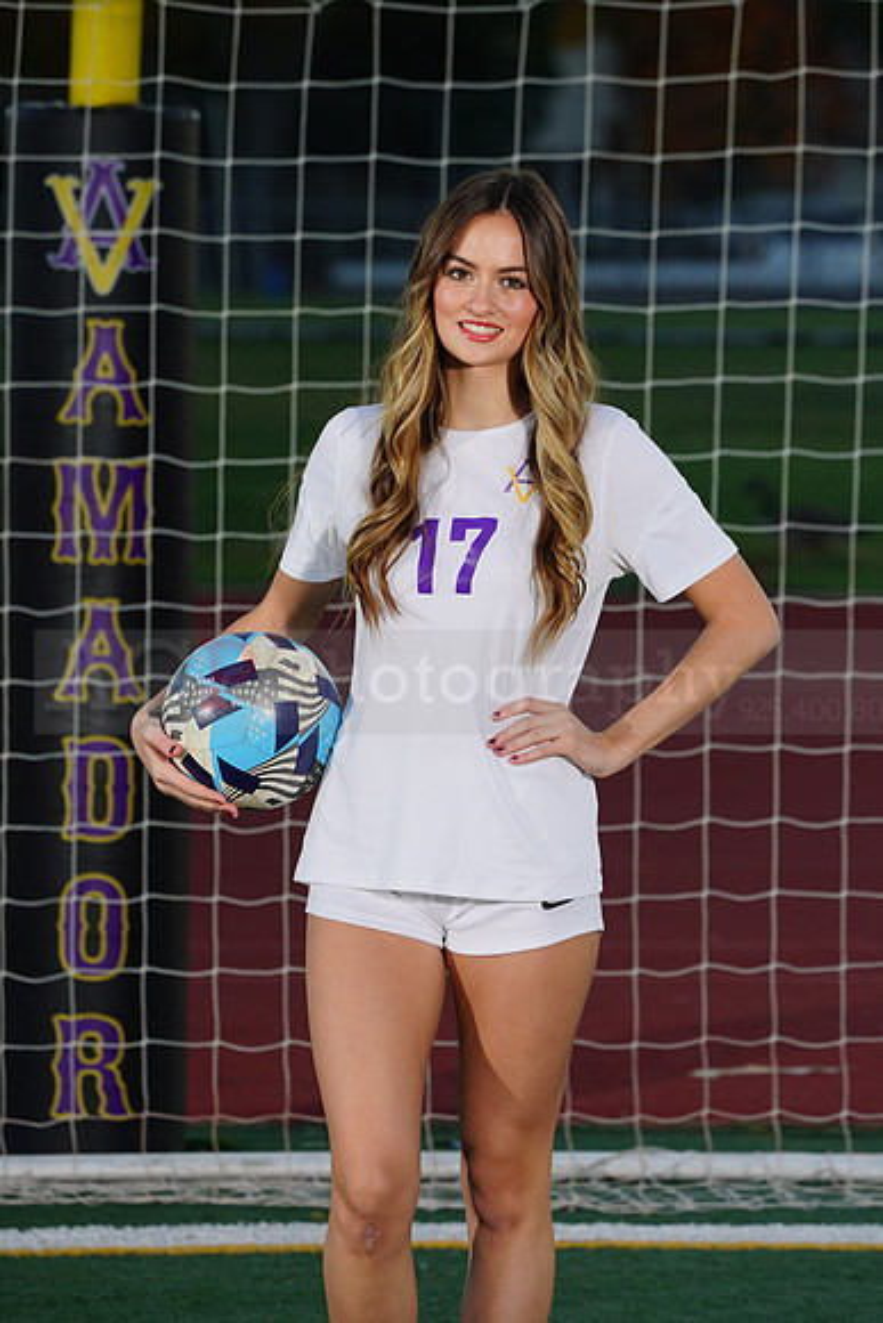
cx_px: 442
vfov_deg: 6.5
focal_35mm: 315
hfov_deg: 4.4
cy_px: 662
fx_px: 11582
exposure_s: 1/250
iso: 400
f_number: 10
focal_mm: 315
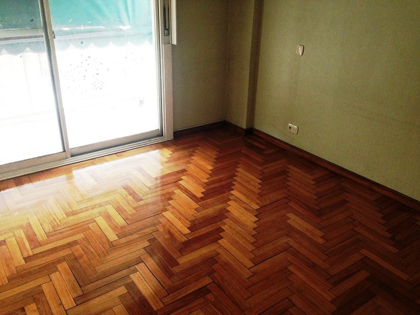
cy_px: 158
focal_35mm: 33
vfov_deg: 42.9
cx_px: 210
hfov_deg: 55.4
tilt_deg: -24.3
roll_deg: +0.3
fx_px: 400
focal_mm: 4.12
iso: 50
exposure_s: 1/120
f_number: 2.4
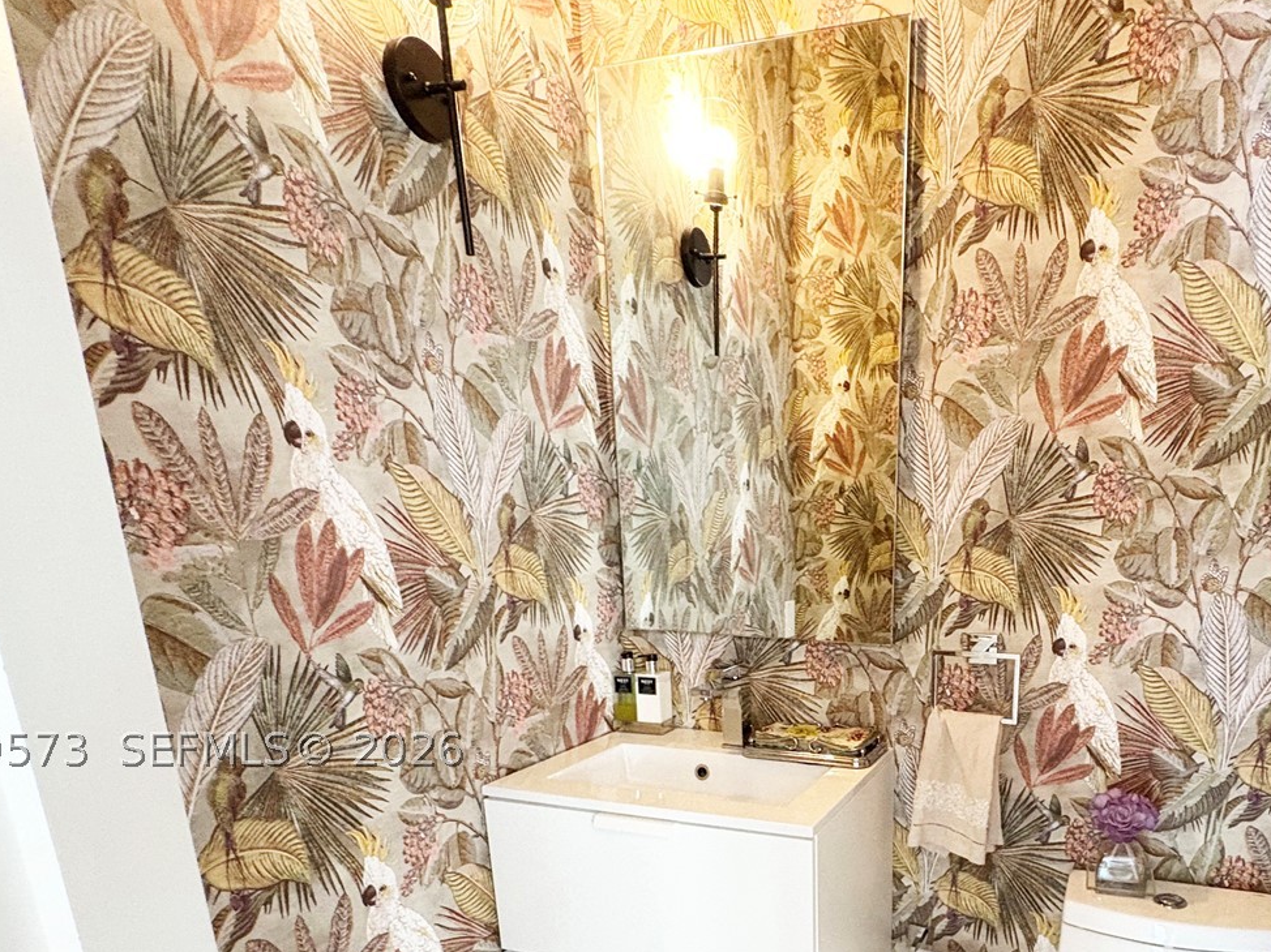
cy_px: 749
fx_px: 844
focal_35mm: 23
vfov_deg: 55.1
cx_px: 863
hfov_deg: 71.4
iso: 640
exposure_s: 1/60
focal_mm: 2.22
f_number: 2.2
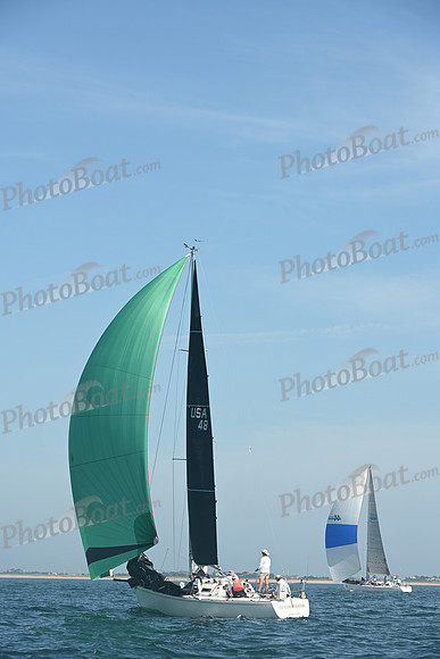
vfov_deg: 16.8
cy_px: 330
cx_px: 220
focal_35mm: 122
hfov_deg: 11.2
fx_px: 2235
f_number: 8
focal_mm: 122
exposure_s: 1/1000
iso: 320
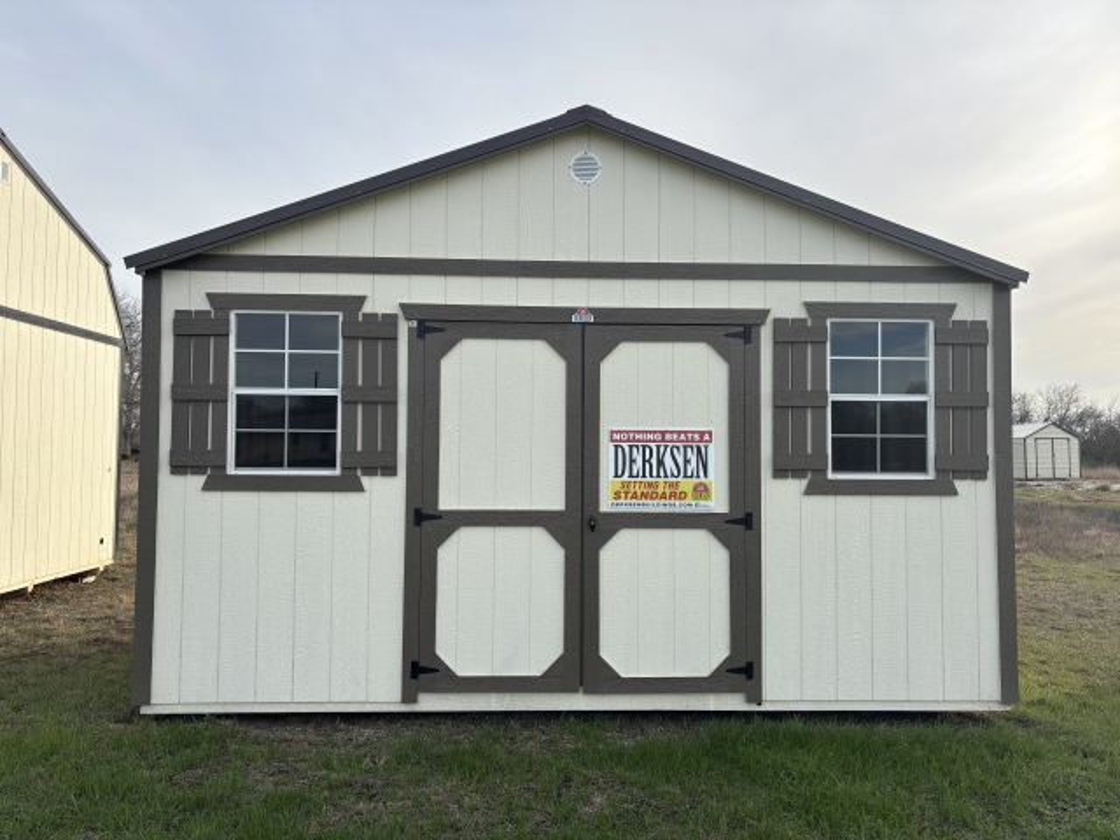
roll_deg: -0.1
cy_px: 420
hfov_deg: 67.3
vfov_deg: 53.1
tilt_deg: +2.6
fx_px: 841
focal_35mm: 26
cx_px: 560
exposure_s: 1/2024
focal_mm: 5.96
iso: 50
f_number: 1.6
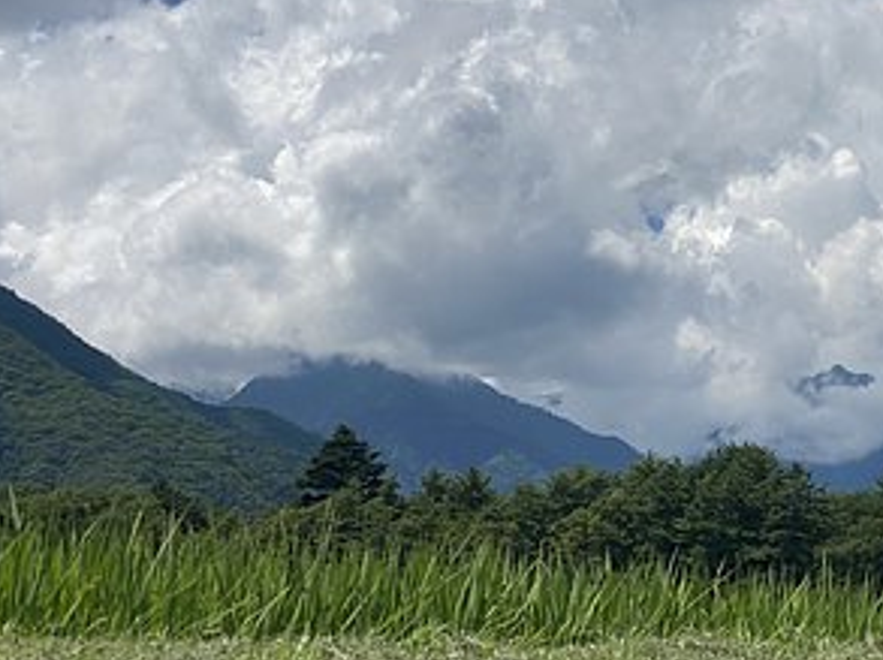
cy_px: 301
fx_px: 2318
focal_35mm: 91
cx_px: 663
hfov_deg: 21.4
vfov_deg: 16.2
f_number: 2
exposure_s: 1/3984
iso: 20
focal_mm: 6
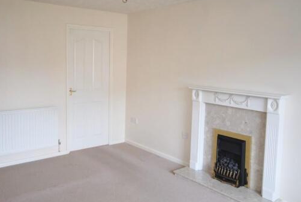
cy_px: 88
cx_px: 133
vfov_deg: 38.0
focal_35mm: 35
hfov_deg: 54.2
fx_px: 293
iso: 400
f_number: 5.3
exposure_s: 1/25
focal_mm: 18
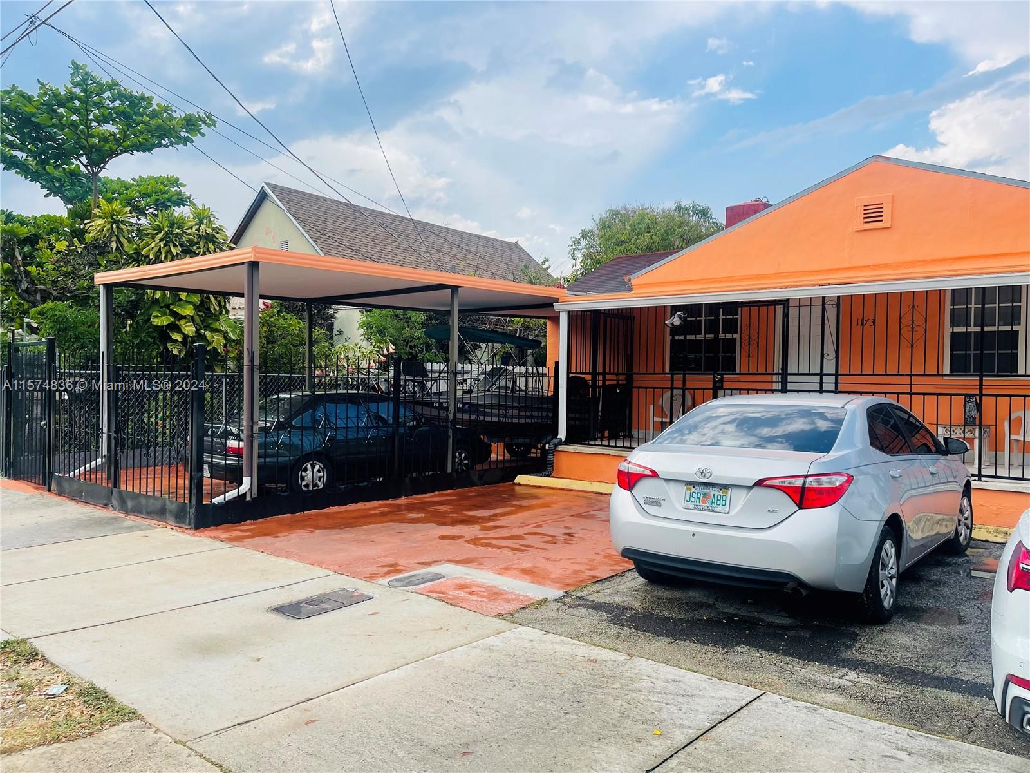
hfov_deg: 69.4
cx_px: 515
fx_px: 744
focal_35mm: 25
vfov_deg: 54.9
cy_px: 386
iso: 32
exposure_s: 1/2597
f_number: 1.6
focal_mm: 5.1
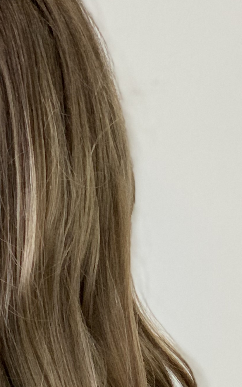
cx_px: -99
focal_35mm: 168
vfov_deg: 12.2
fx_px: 1773
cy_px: 469
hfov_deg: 7.7
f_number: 2.4
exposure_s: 1/60
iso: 125
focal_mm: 6
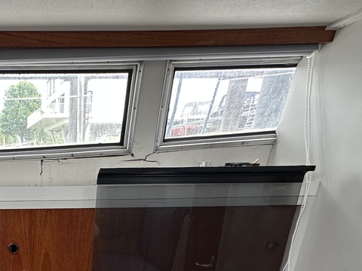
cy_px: 319
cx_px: 6
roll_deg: +1.5
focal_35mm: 35
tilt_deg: -23.4
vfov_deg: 33.6
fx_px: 366
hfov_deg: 45.1
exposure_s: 1/99
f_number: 2.2
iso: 80
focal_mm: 2.22
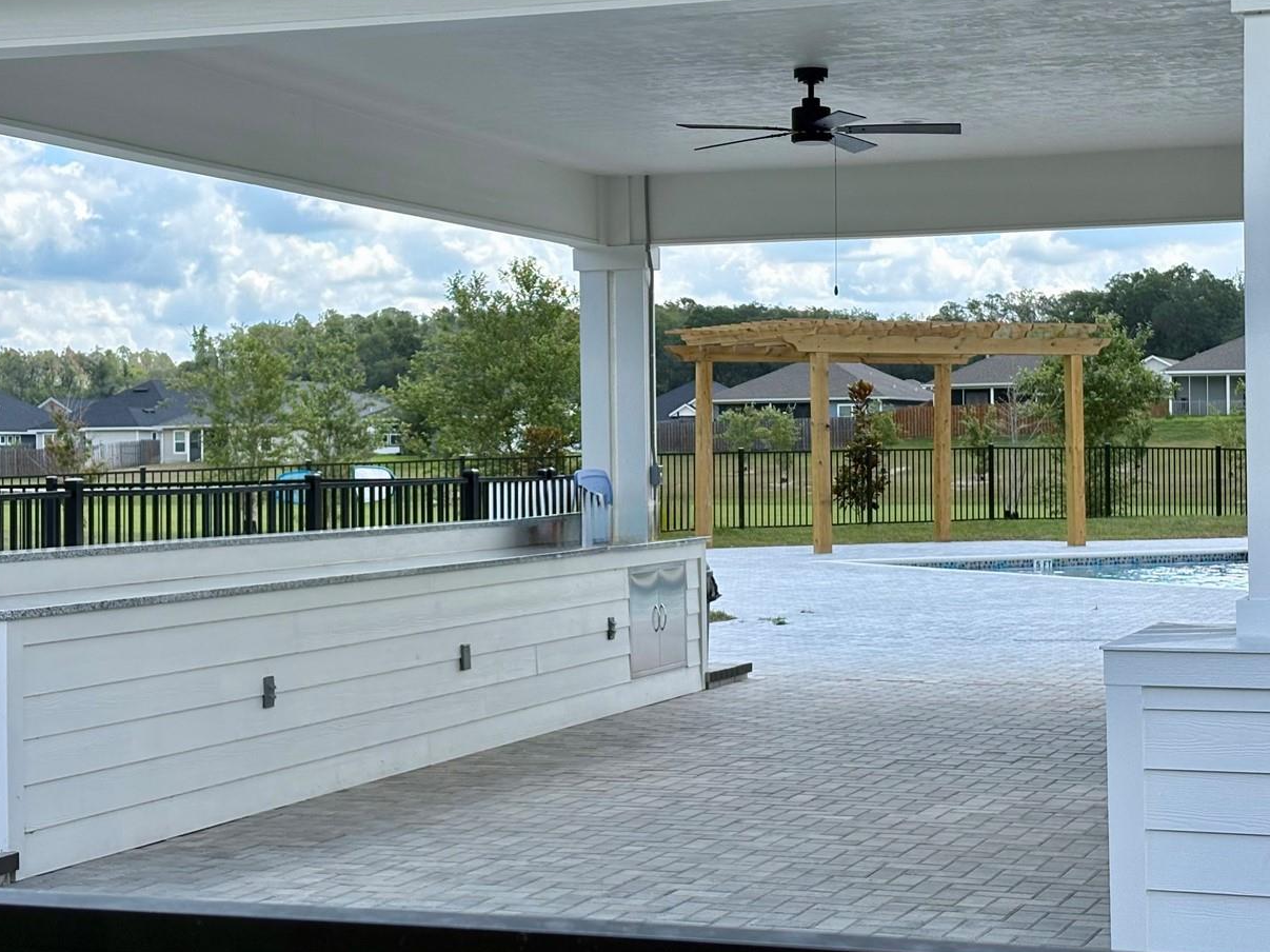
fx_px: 2531
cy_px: 415
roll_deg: +0.4
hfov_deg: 28.2
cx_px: 697
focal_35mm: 69
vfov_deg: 21.3
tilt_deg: +0.4
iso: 50
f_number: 1.6
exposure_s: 1/2141
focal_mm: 5.96
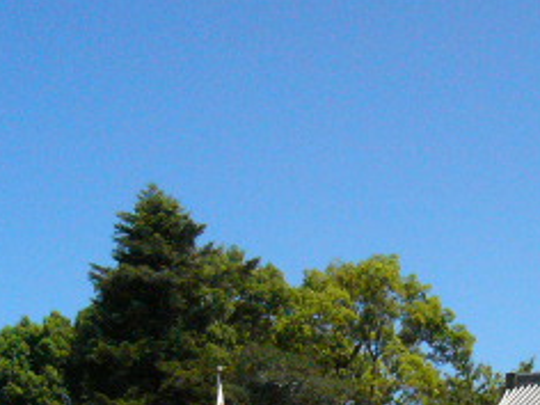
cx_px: 442
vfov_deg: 15.2
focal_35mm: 95
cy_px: 421
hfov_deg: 20.4
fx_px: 1482
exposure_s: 1/2000
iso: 400
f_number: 8
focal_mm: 5.8
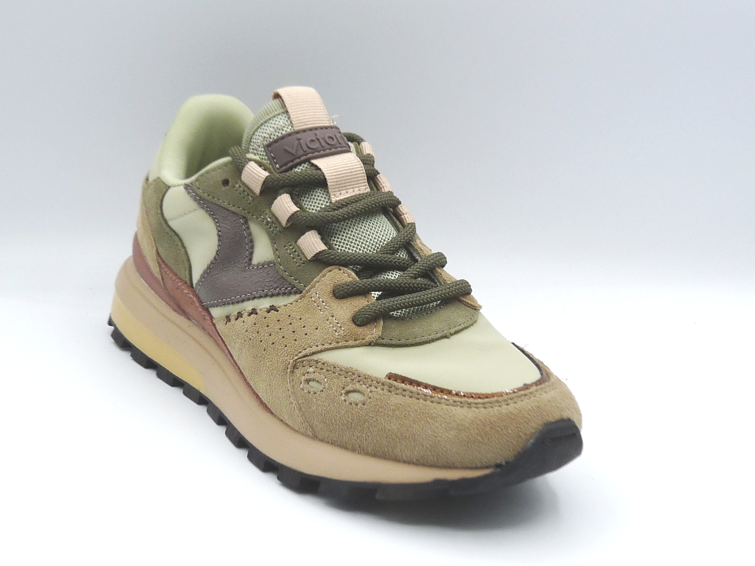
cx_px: 378
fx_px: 1069
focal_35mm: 49
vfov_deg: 29.7
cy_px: 283
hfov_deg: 38.9
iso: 100
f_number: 4.5
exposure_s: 1/200
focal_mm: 4.8
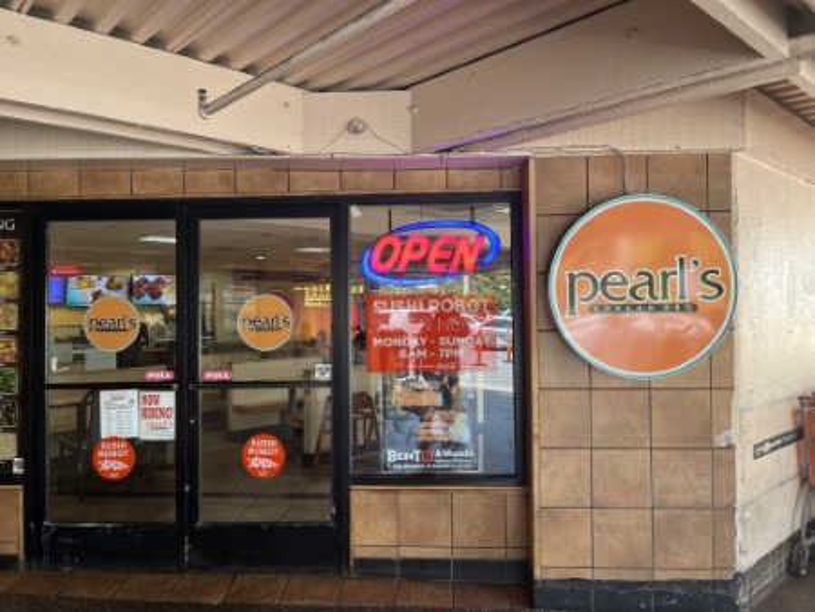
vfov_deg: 53.1
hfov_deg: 67.3
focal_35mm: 26
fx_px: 612
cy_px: 306
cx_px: 408
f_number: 1.6
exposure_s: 1/122
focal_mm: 5.1
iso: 50
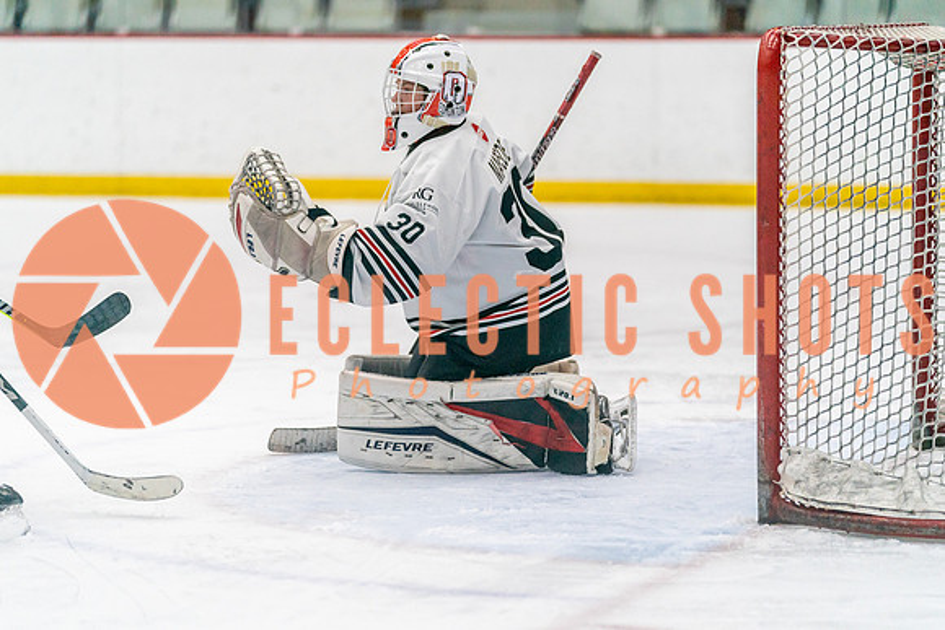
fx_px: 4203
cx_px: 472
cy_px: 315
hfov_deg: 12.8
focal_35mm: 160
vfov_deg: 8.6
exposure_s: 1/1250
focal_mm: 155
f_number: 2.8
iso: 3200
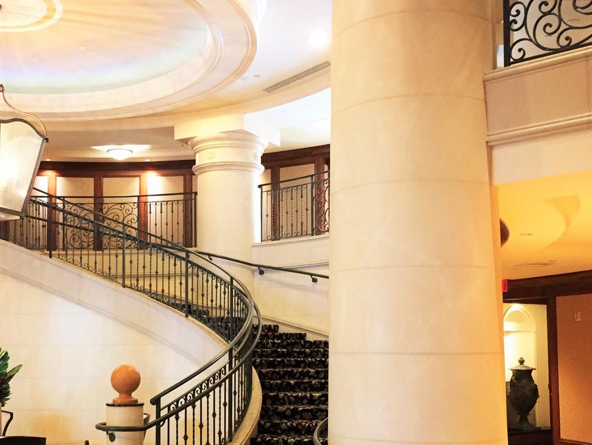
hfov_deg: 41.1
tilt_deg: +1.9
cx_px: 241
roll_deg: -0.8
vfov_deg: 31.3
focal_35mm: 46
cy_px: 300
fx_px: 787
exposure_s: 1/24
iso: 250
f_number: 2.2
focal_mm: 4.15
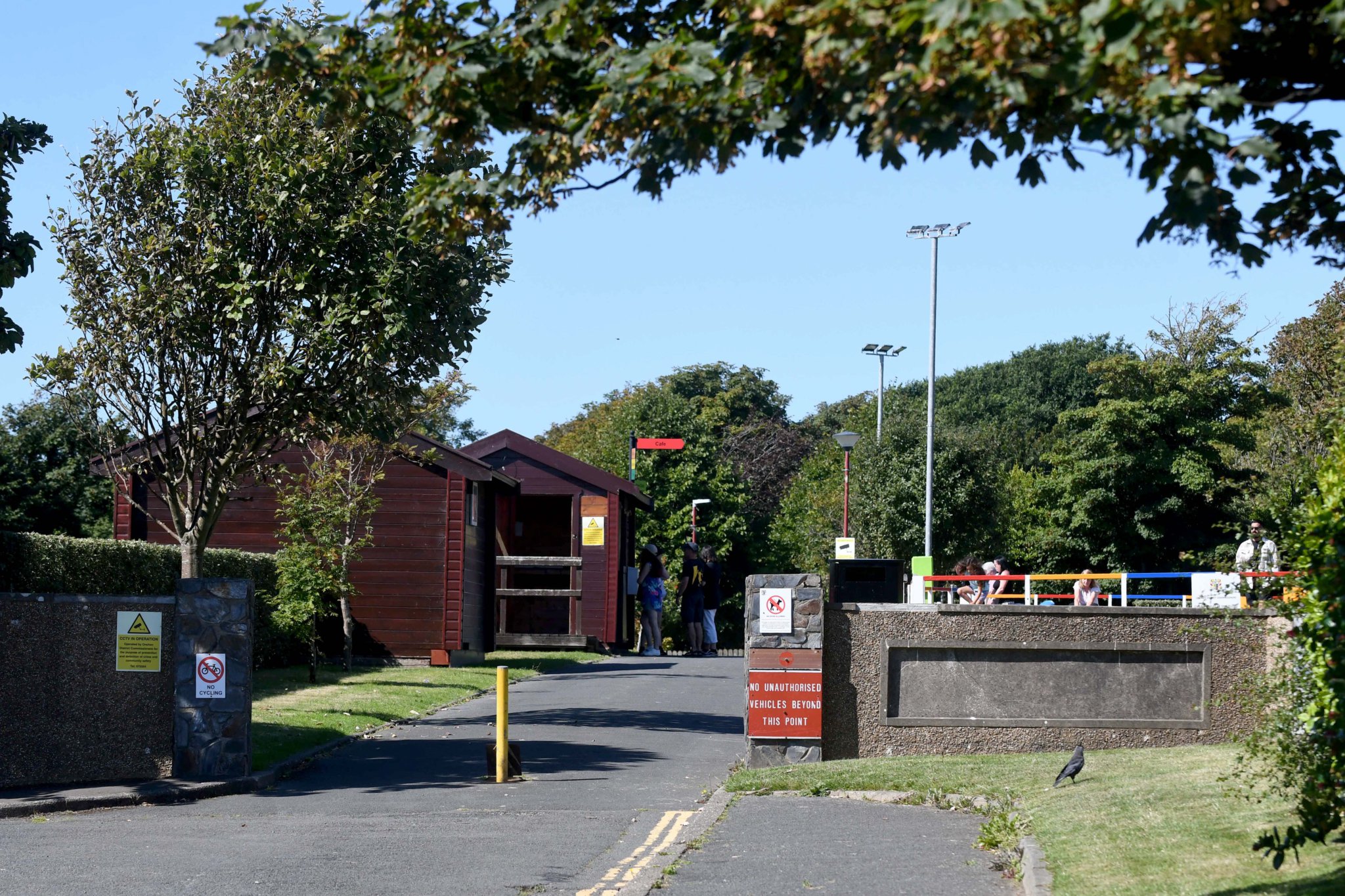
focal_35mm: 135
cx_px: 672
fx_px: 5043
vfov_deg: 10.2
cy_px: 448
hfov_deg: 15.2
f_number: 5
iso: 500
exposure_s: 1/2000
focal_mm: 90
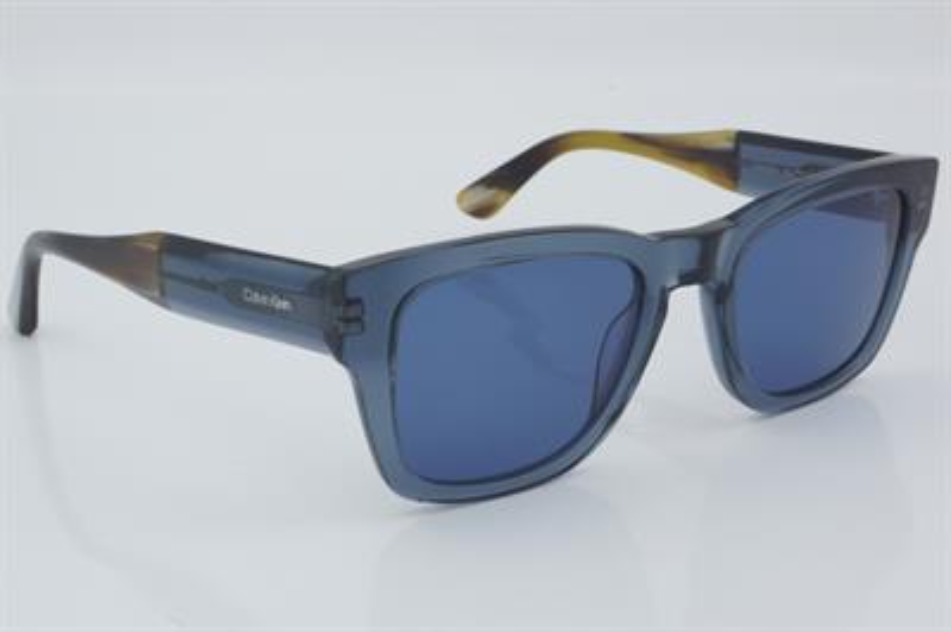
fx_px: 1980
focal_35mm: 75
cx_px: 476
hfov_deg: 27.0
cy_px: 316
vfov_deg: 18.2
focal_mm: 50
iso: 100
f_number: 32
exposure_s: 1/4
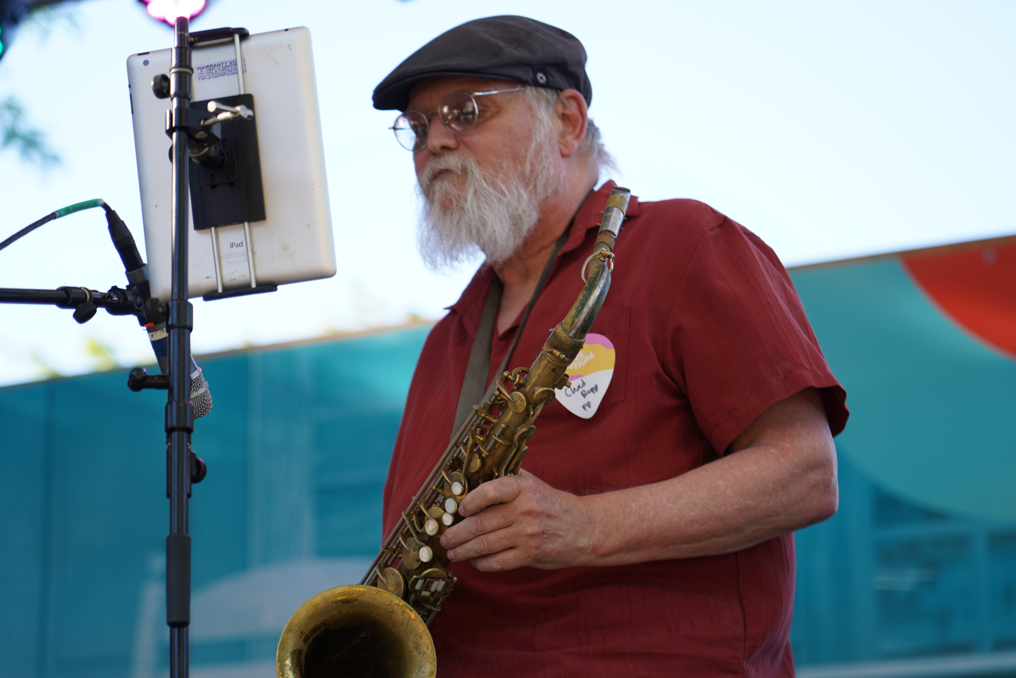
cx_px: 530
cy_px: 355
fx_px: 3132
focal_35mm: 111
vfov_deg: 12.3
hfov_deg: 18.4
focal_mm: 105
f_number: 4
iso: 125
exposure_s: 1/125
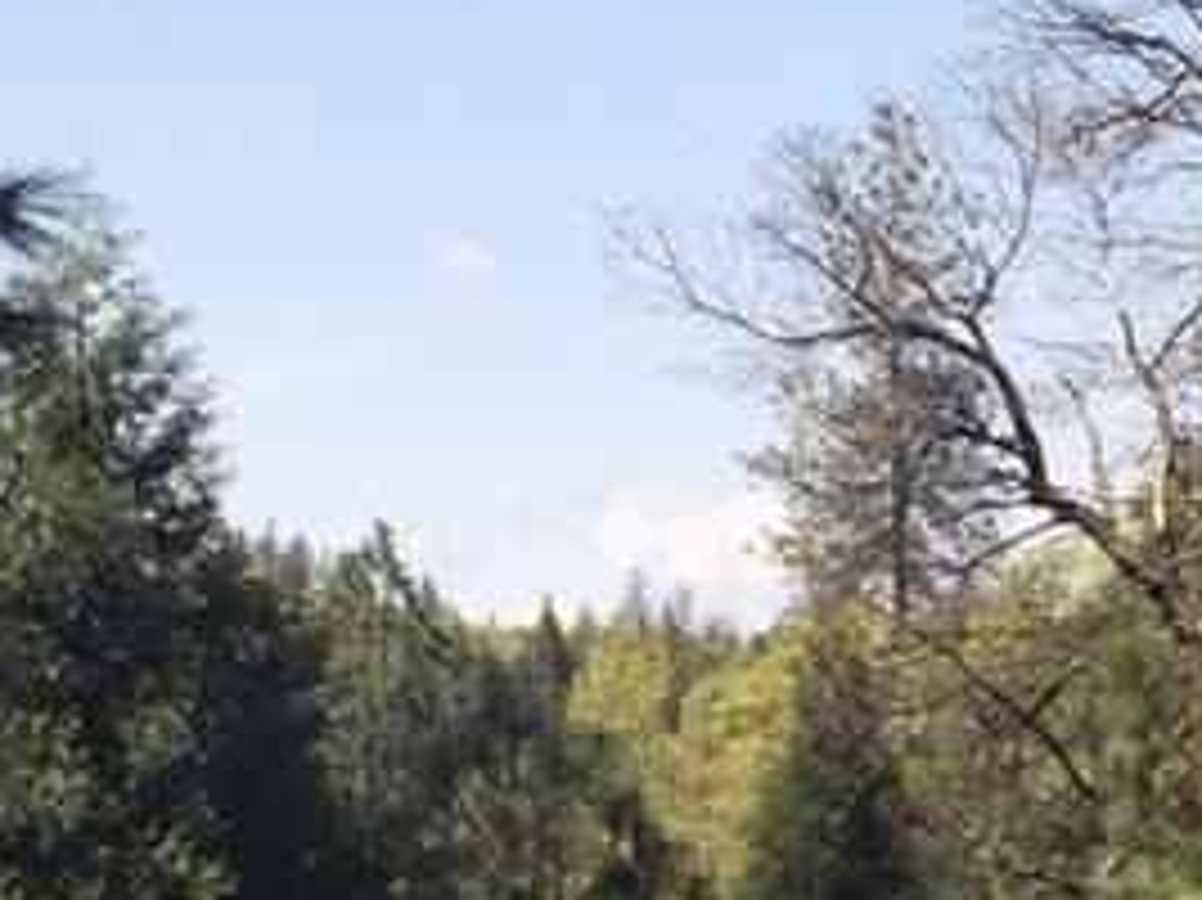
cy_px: 1102
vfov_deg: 9.0
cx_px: 2611
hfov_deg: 10.8
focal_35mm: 163
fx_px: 5657
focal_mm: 4.15
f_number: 2.2
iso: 32
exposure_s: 1/1236
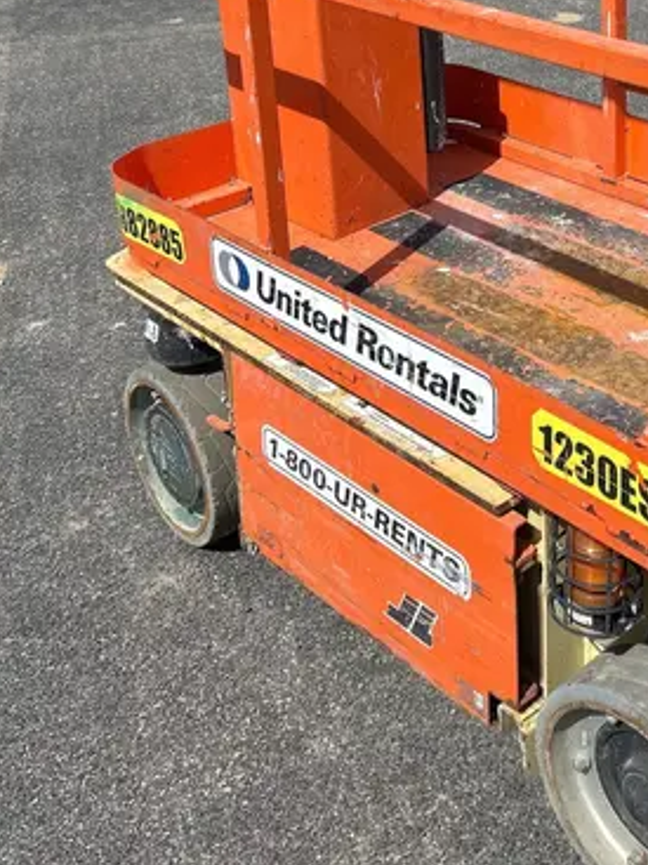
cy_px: 112
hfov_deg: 27.3
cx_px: 547
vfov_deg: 35.0
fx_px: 1299
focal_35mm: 52
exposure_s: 1/5076
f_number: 1.5
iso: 50
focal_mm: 5.7
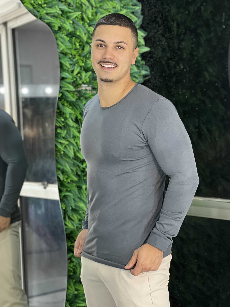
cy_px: 154
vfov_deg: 25.3
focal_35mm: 77
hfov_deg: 19.1
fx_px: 682
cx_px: 115
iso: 250
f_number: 2.8
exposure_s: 1/120
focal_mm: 9
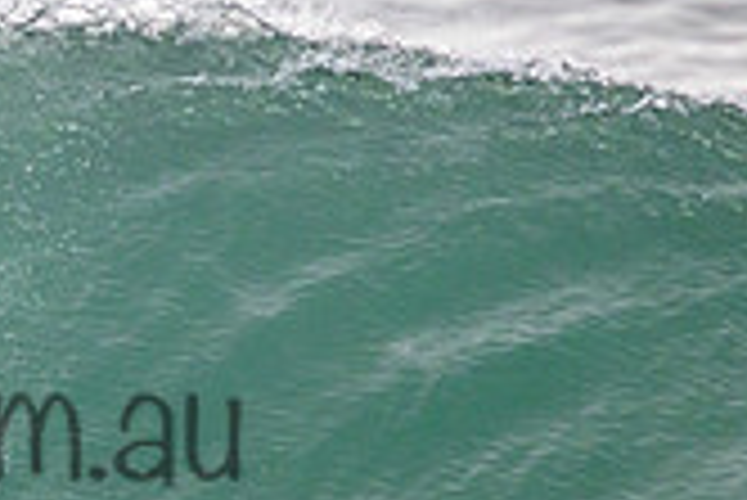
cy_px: 376
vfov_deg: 0.5
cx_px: -234
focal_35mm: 2788
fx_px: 57900
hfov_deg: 0.7
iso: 1100
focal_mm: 800
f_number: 11
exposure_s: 1/2000
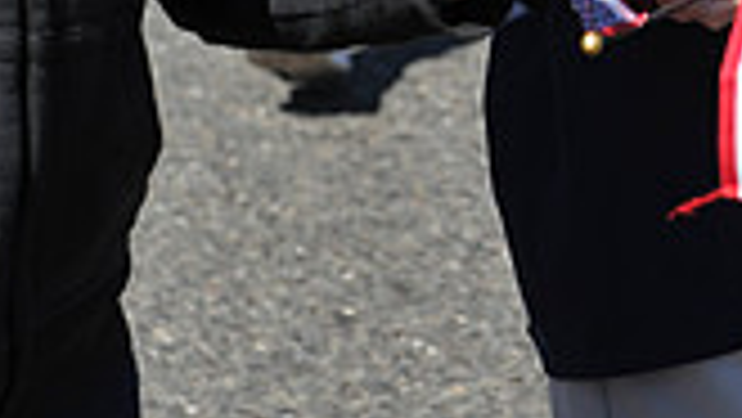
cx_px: 738
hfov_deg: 8.3
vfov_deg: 4.7
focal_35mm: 257
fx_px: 5059
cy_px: -364
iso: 200
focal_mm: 70
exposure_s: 1/800
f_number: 5
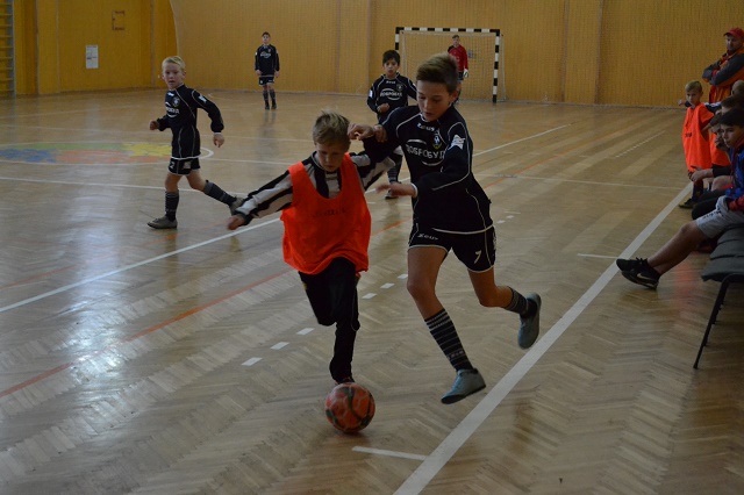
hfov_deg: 31.9
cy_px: 248
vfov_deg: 21.5
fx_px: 1301
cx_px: 372
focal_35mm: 63
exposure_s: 1/200
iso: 3200
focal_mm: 42
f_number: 5.3
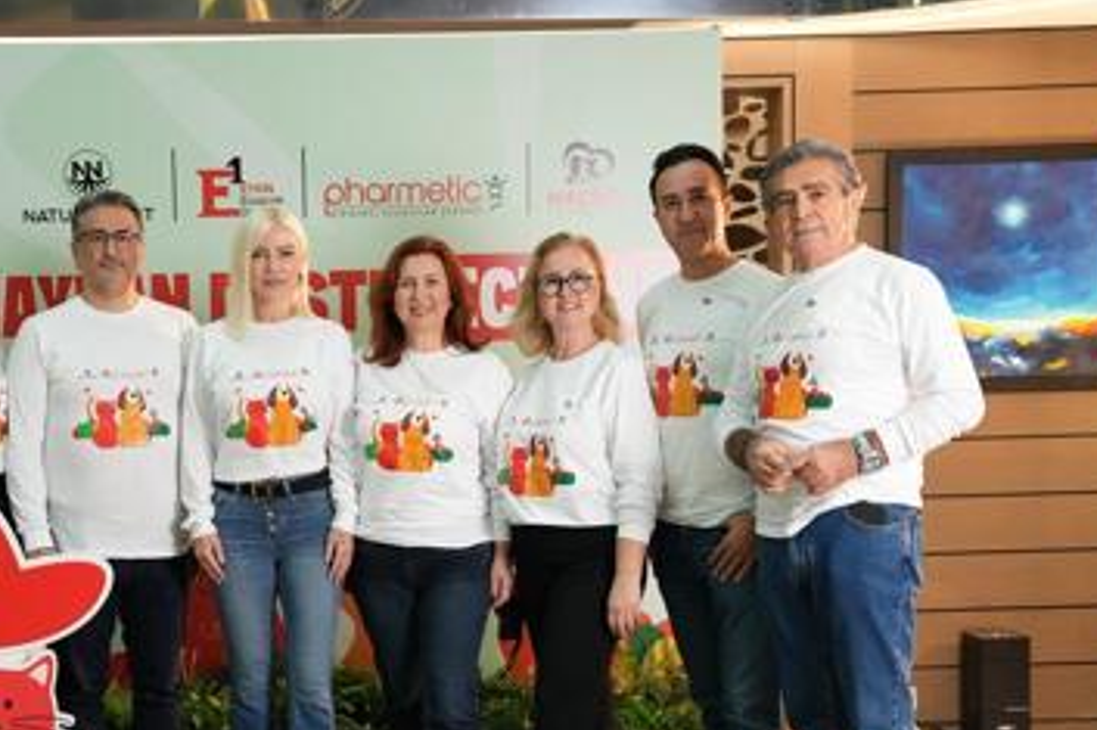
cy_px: 463
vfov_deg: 22.2
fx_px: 1858
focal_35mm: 61
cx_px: 315
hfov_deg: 32.5
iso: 3200
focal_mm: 41
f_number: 4
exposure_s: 1/100
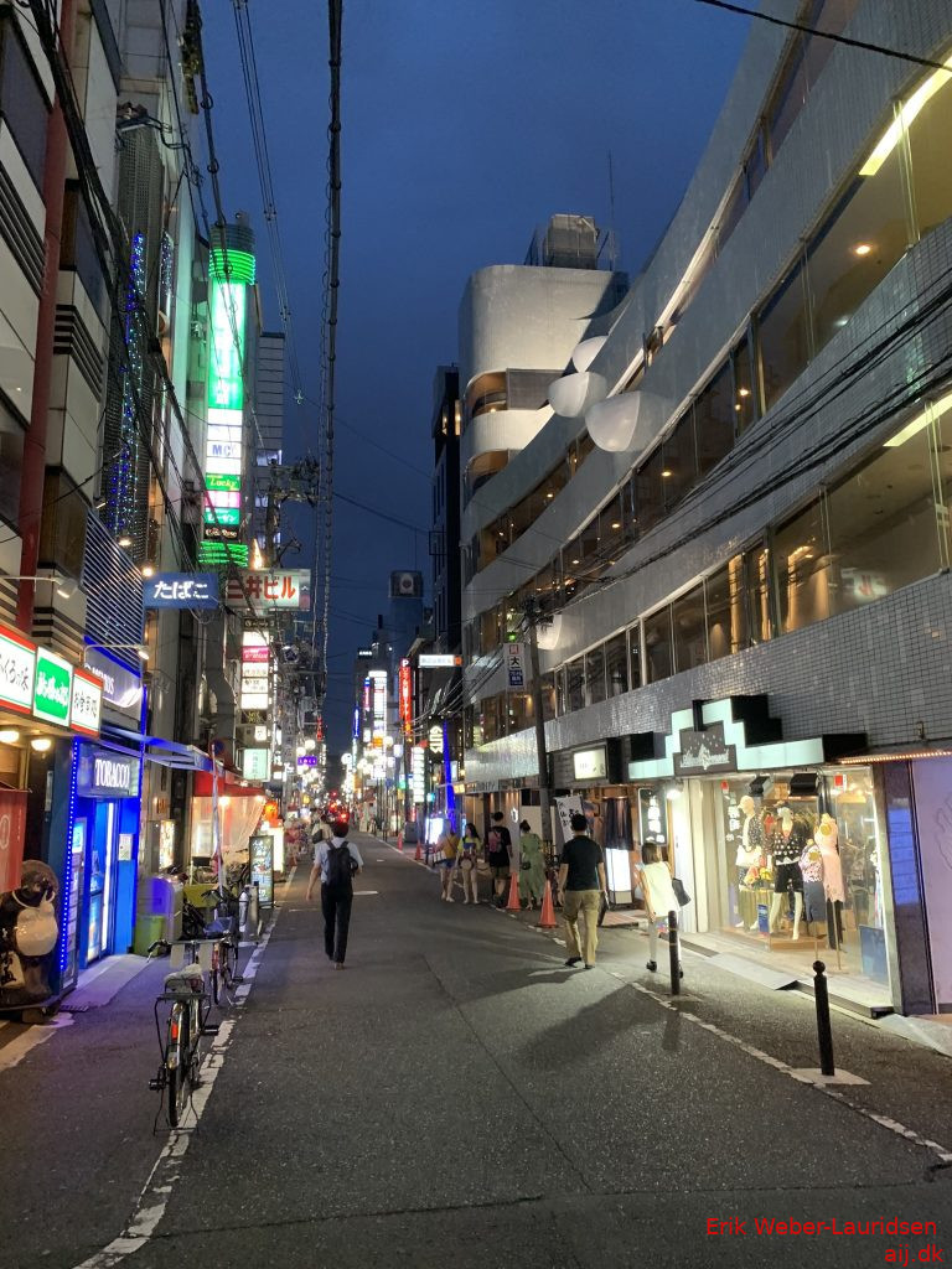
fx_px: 953
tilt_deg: +11.2
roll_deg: +1.5
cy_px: 634
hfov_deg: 53.1
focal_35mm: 26
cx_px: 476
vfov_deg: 67.3
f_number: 1.8
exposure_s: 1/40
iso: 250
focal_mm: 4.25
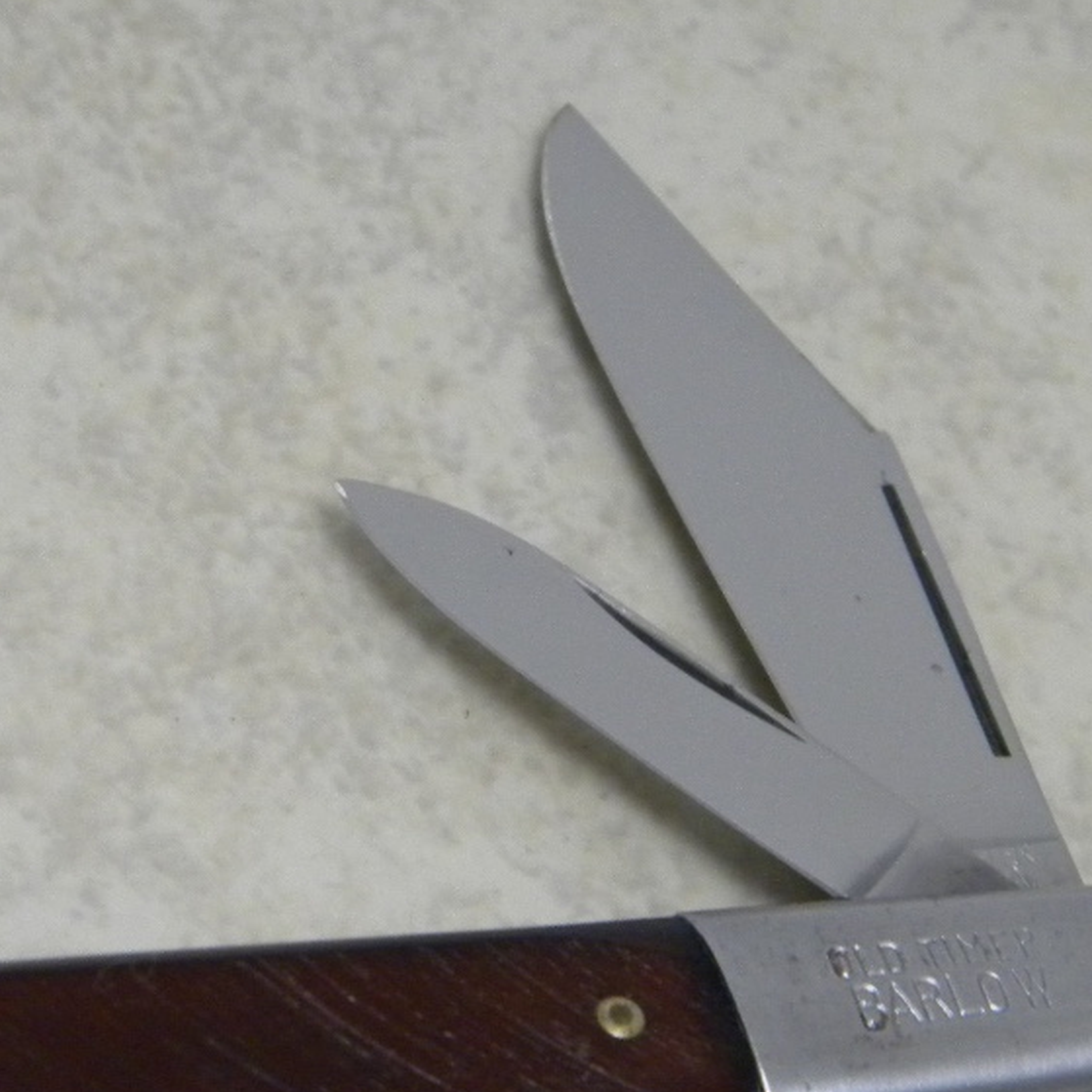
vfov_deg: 10.5
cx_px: 475
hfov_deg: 10.5
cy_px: 695
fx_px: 5925
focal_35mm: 166
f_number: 4.7
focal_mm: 19
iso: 400
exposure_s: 1/20.1
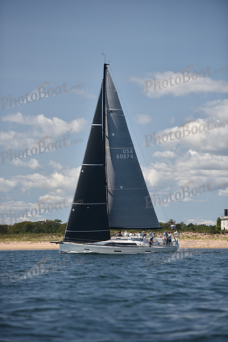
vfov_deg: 15.2
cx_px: 114
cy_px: 171
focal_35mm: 135
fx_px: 1282
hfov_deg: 10.2
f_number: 2.8
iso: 250
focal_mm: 135
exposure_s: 1/3200
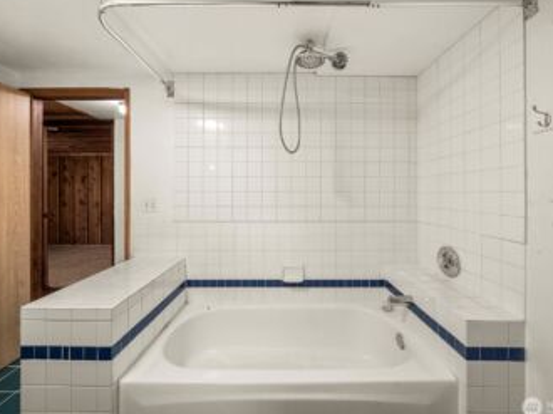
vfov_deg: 85.6
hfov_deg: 102.1
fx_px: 223
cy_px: 199
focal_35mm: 14
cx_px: 283
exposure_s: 1/25
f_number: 7.1
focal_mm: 12
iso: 1000
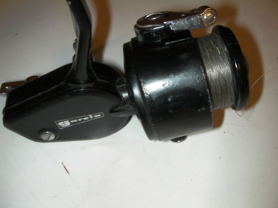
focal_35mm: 38
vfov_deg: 37.7
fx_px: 305
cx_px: 139
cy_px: 104
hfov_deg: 49.0
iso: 200
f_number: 5.6
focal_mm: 6.3
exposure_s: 1/30
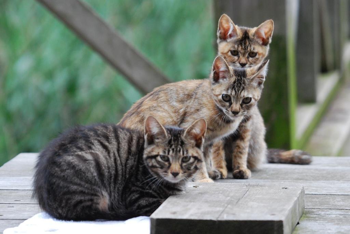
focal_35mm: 292
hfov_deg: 7.0
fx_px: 2847
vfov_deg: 4.7
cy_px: 117
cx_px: 175
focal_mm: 195
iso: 800
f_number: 6
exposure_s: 1/400
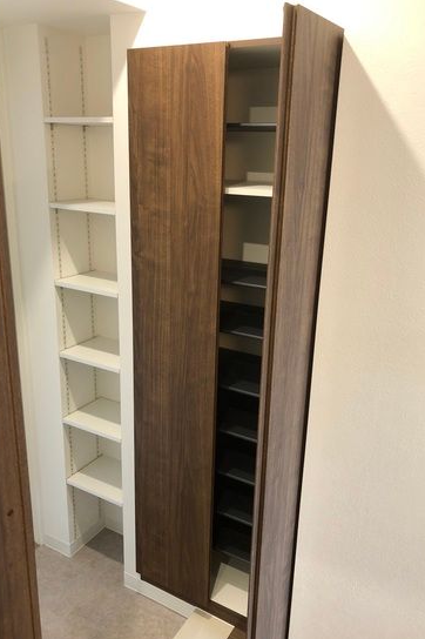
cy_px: 327
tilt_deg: -16.1
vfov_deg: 62.0
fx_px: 532
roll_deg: -0.2
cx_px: 194
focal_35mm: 30
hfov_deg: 43.5
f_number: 1.8
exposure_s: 1/15
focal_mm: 3.99
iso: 50
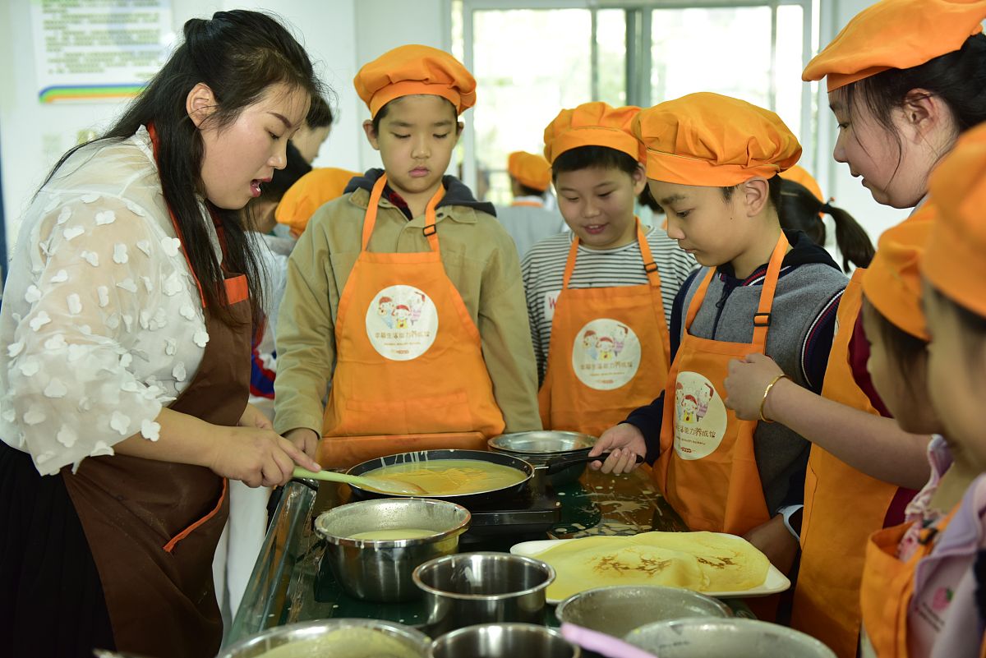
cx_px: 493
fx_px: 1315
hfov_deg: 41.1
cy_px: 329
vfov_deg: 28.1
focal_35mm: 48
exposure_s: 1/125
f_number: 3.5
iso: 800
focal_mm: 48
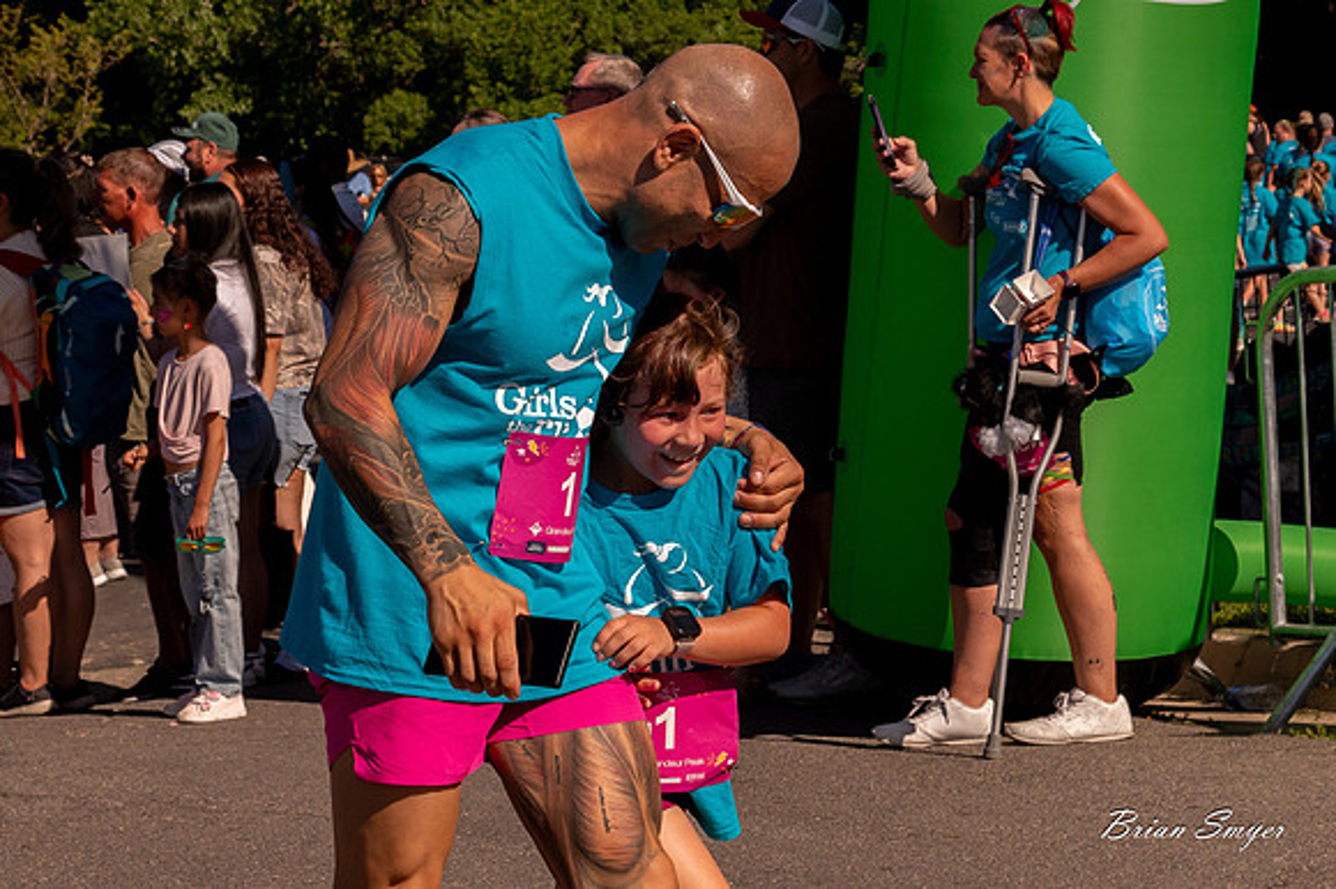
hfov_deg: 17.1
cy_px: 382
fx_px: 4449
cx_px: 615
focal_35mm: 120
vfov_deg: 11.4
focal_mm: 65
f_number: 11
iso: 800
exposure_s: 1/1600
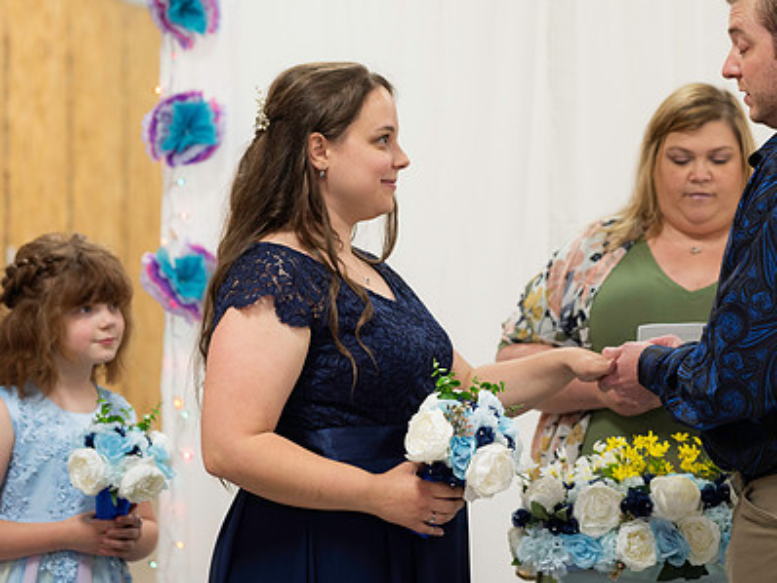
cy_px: 195
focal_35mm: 133
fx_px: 2987
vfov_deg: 11.1
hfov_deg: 14.7
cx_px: 604
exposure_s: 1/125
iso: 640
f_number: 3.5
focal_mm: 85
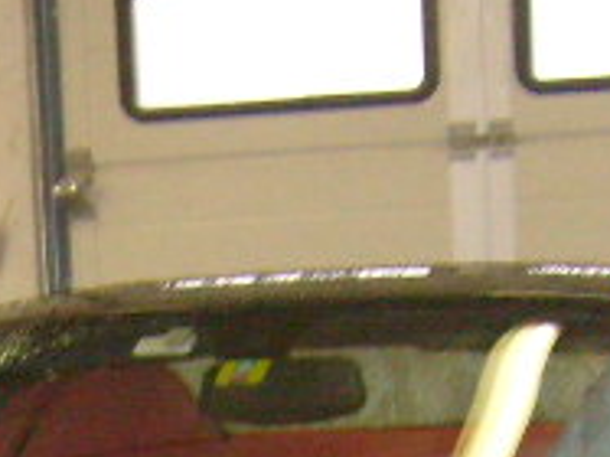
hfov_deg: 10.1
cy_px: 1061
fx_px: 3381
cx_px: -130
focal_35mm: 192
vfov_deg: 7.3
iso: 200
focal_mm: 5.8
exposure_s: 1/45
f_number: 2.8
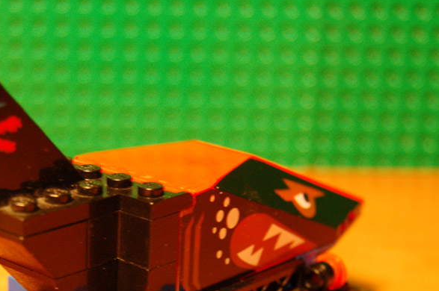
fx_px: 1121
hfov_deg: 22.1
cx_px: 136
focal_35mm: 92
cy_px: 270
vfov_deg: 14.7
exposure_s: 1/25
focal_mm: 30
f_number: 4.2
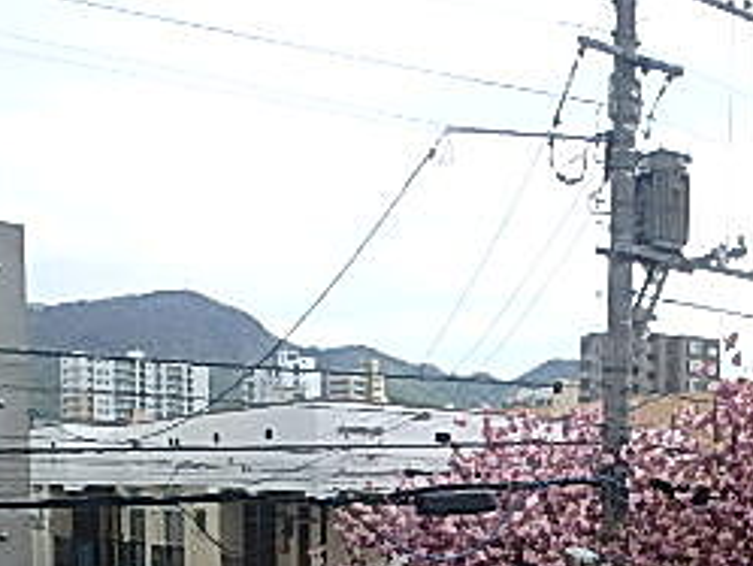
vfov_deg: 24.6
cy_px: 675
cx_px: 741
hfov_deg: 32.8
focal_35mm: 54
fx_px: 1175
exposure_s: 1/640
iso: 125
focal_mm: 3.7
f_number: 3.5
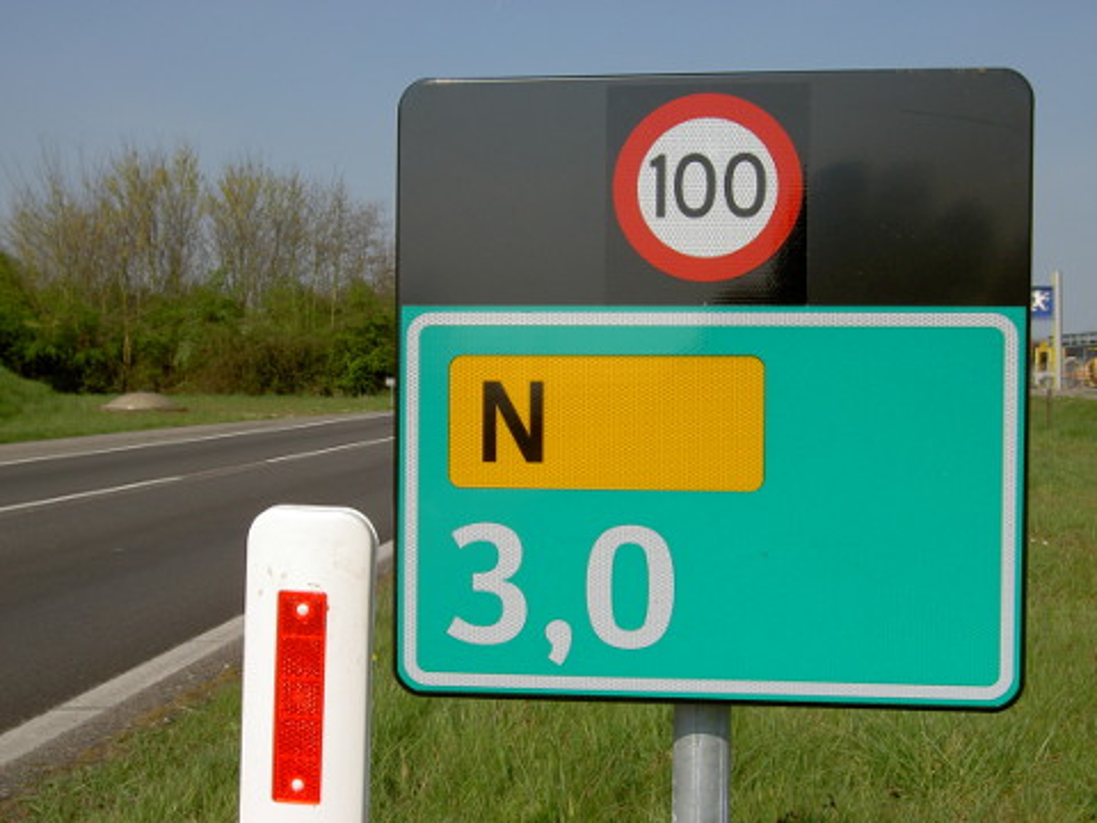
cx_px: 548
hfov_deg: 40.4
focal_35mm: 47
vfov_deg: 30.9
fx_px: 1489
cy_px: 412
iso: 50
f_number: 5.7
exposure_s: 1/640
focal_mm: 7.7
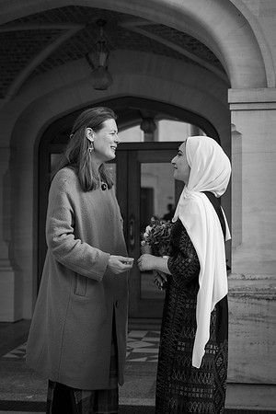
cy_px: 207
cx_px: 138
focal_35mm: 60
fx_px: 690
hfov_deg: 22.6
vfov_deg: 33.4
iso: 200
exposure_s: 1/3200
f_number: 2.8
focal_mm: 40
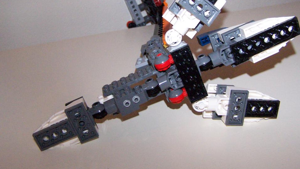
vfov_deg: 26.9
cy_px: 52
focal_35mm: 44
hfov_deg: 46.4
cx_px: 156
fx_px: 350
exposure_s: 1/45
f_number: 3.2
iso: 400
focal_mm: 6.3
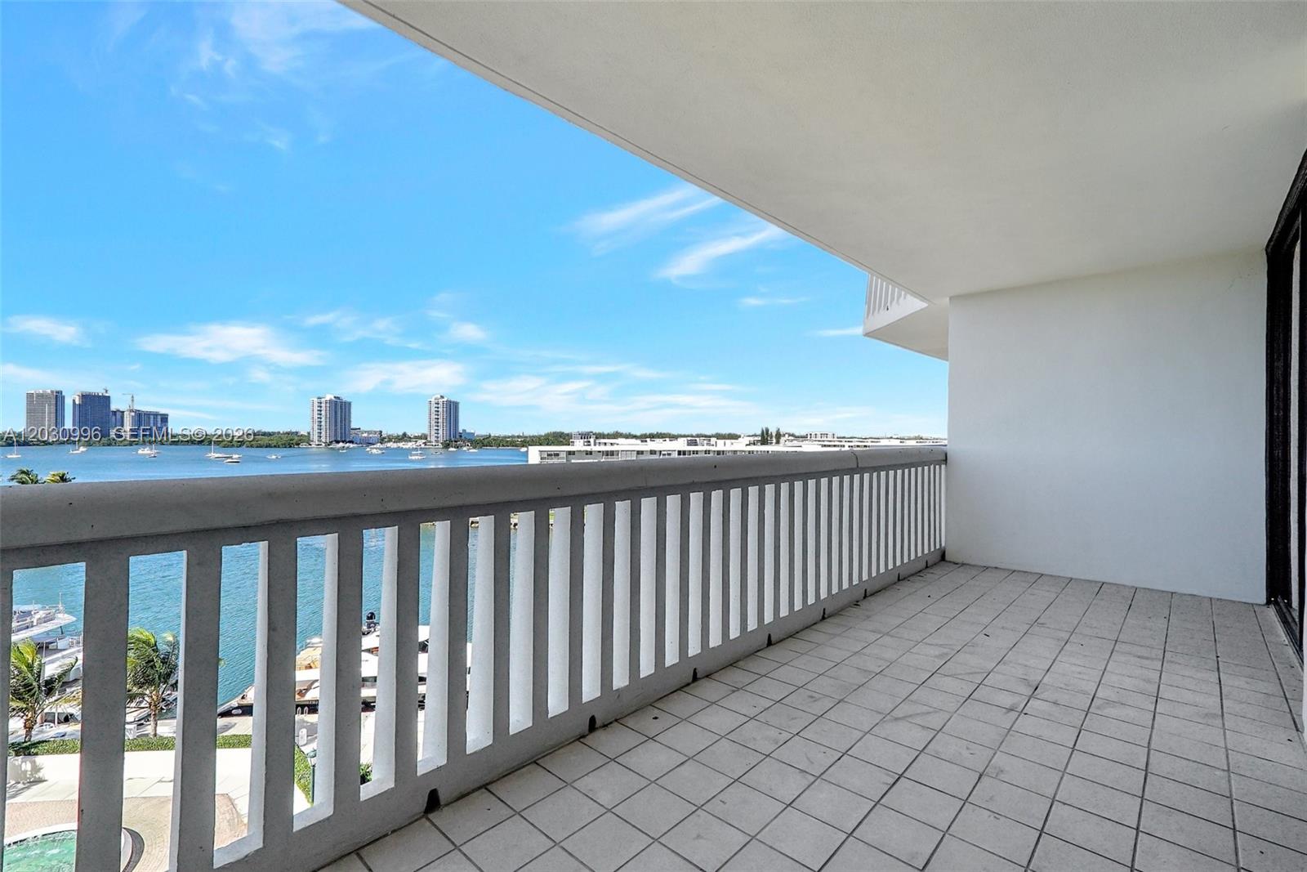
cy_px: 436
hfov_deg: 95.0
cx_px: 654
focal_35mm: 16
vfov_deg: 72.1
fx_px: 599
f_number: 13
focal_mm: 16.5
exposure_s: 1/640
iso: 640
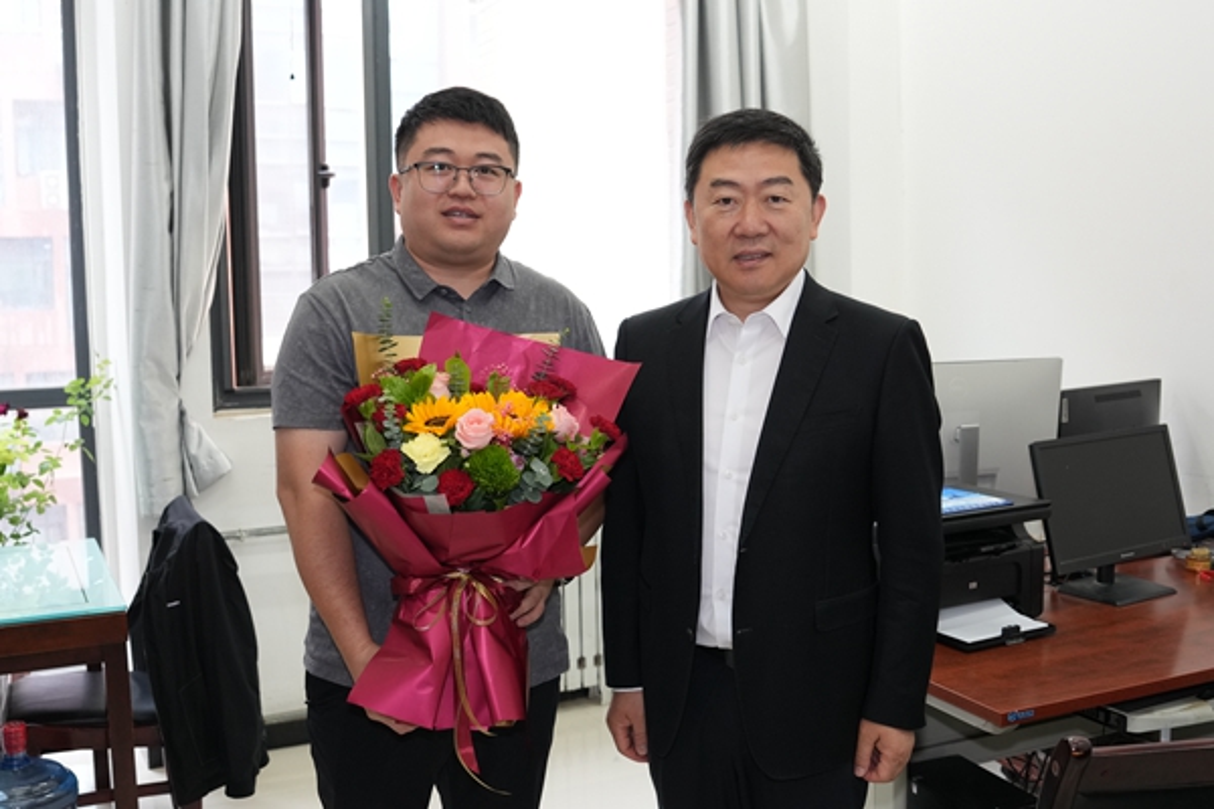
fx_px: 1214
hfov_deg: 53.1
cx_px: 607
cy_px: 404
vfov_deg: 36.9
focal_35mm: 36
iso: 1000
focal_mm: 24
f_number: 3.2
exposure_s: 1/60
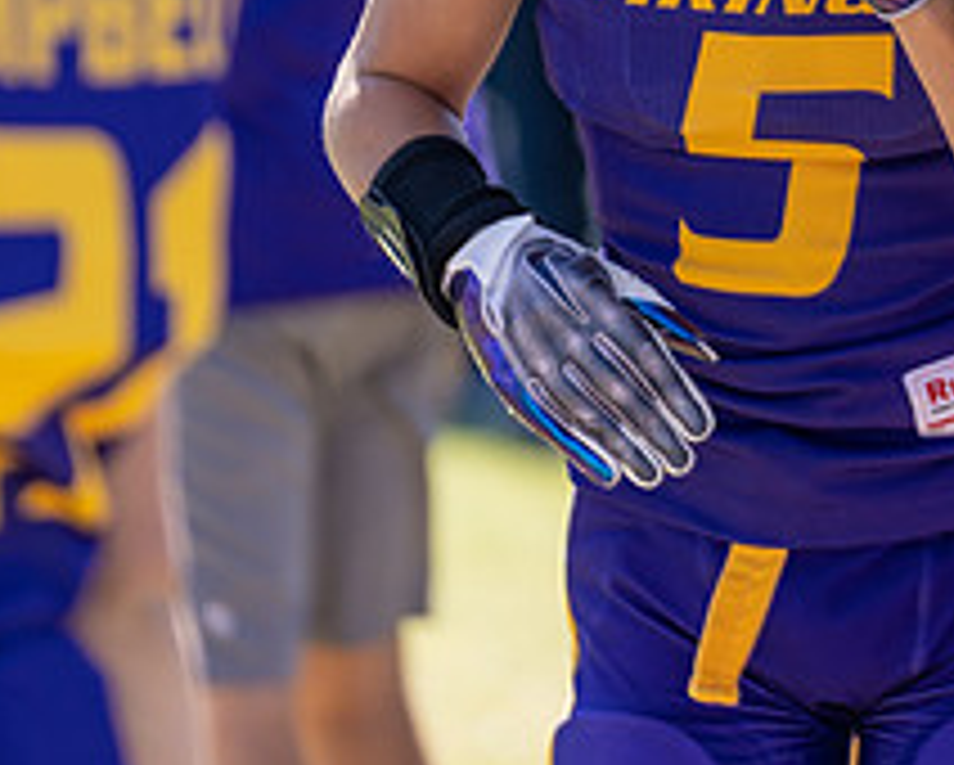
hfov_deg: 3.6
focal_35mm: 538
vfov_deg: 2.9
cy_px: -213
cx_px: 928
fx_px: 15204
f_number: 2.8
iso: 80
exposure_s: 1/800
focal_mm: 184
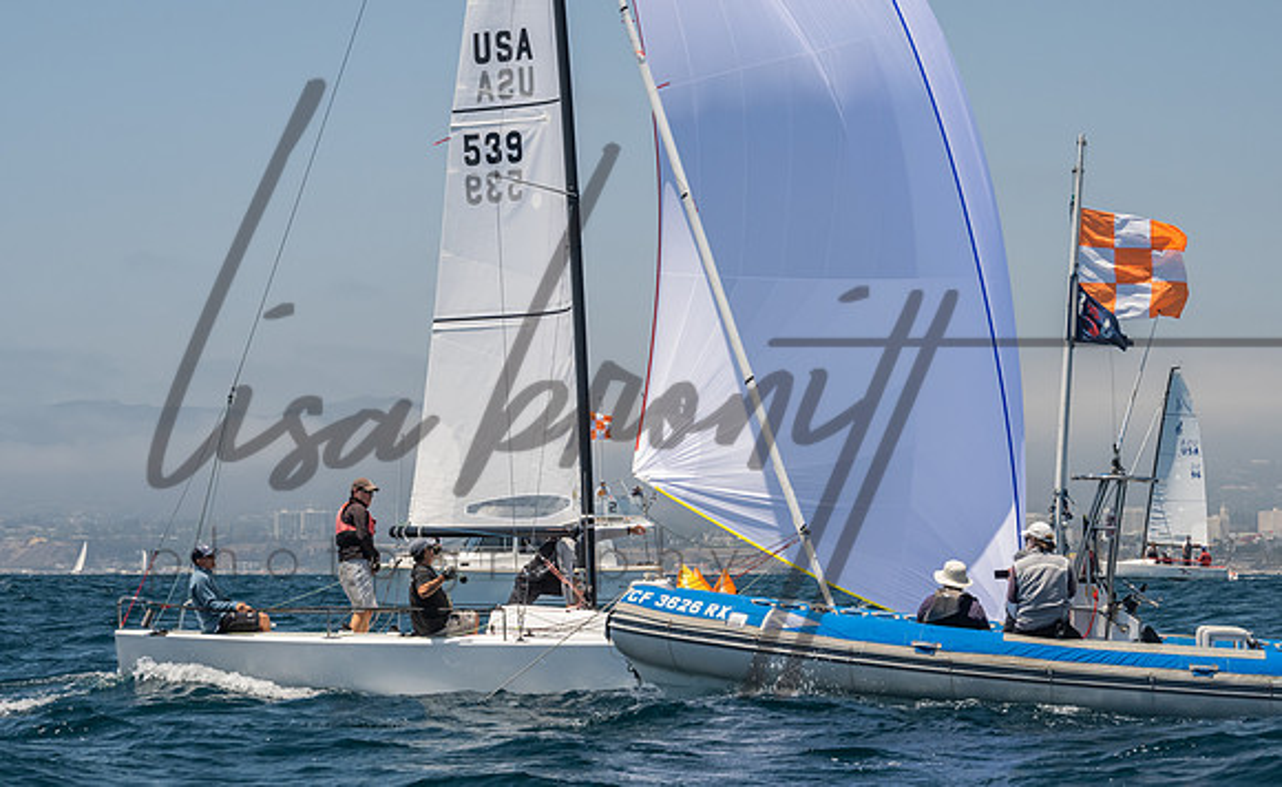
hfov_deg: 18.9
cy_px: 300
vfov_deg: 11.7
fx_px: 3851
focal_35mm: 111
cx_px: 589
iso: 640
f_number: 9
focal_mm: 83
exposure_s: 1/640
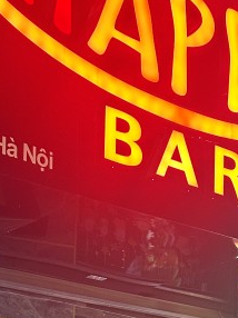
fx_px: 771
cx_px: 83
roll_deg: -0.8
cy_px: 399
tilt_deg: +7.5
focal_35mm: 84
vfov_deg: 21.4
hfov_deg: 17.5
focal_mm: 6.86
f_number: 1.78
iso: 400
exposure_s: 1/50
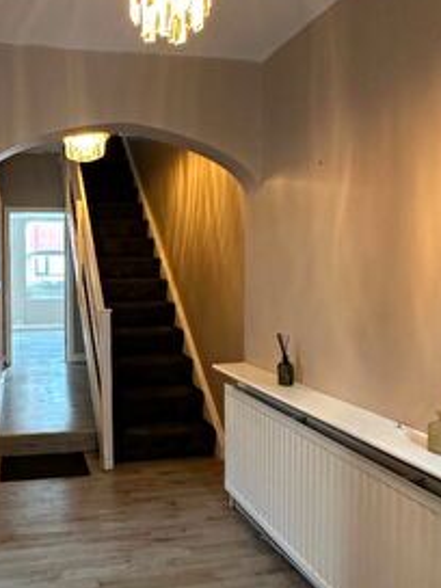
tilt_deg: -2.8
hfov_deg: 48.7
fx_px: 459
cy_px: 295
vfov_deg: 65.3
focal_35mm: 27
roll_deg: +0.5
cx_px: 93
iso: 320
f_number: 2.2
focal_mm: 2.22
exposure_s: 1/50
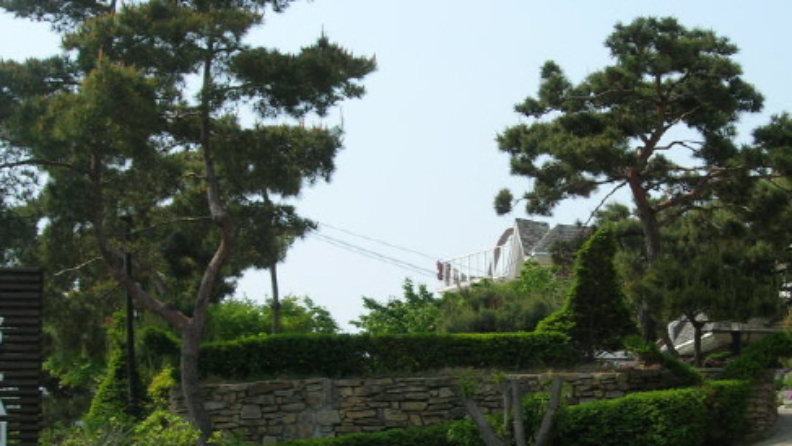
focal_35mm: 68
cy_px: 345
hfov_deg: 30.8
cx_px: 520
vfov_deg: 17.6
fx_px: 1428
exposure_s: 1/533
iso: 64
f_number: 4.8
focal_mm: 7.8
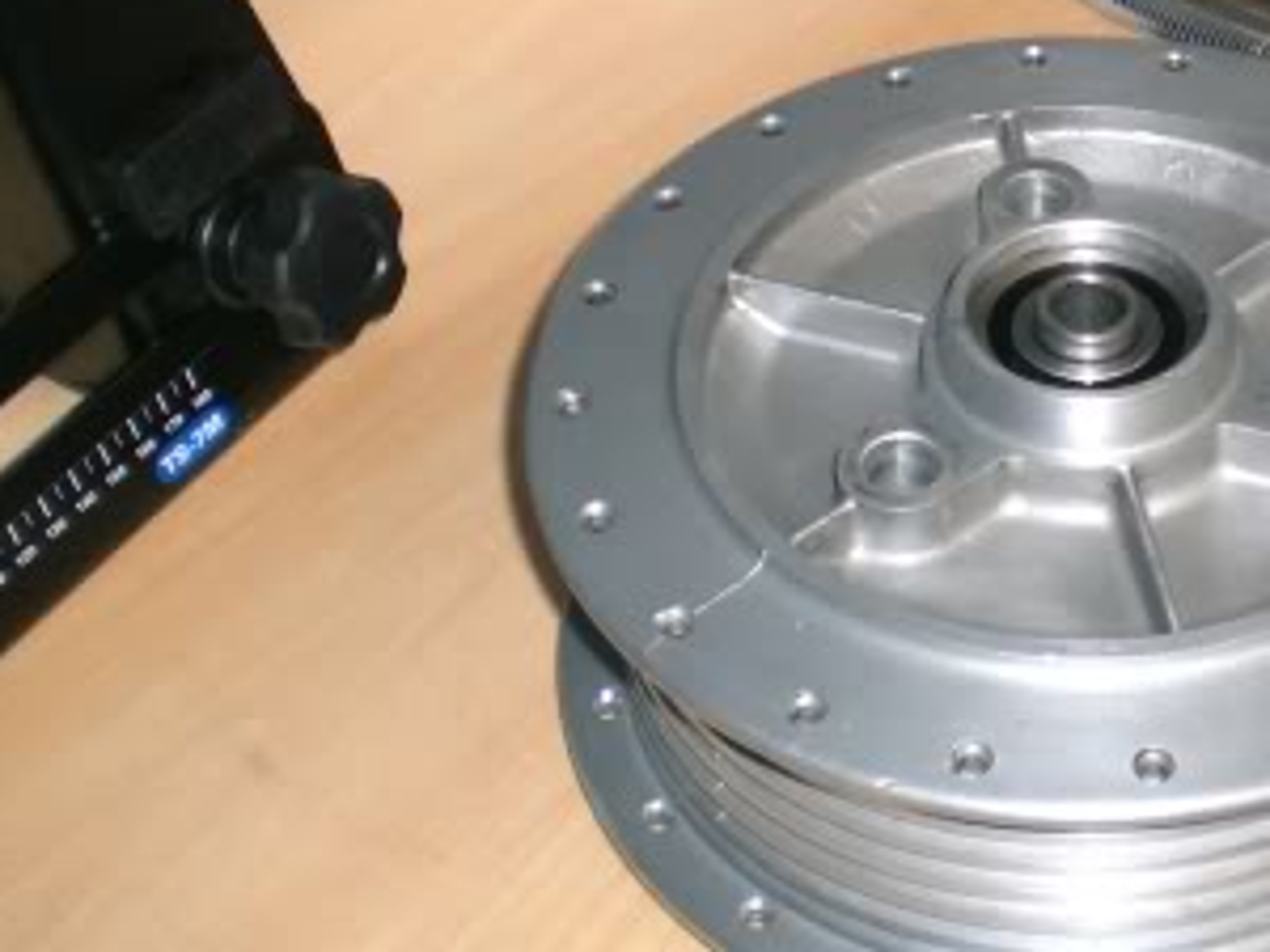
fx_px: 2972
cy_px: 144
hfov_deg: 23.1
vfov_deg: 18.0
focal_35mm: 81
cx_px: 1270
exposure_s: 1/60
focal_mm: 6.3
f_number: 3.1
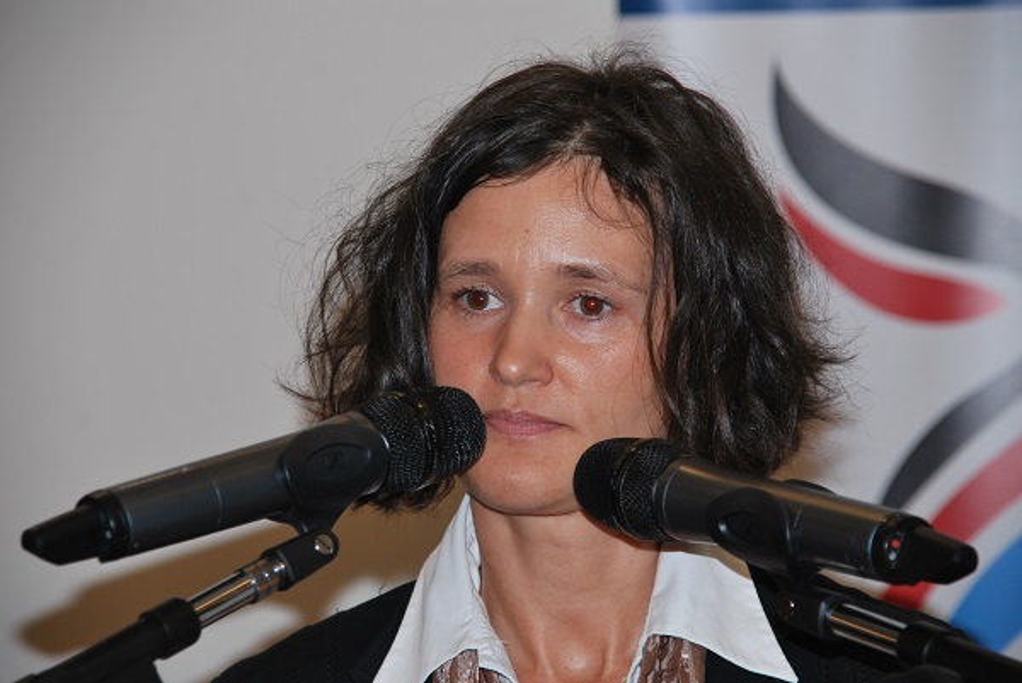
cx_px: 511
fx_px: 5327
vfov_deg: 7.3
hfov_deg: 11.0
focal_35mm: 188
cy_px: 342
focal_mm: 125
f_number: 6
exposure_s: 1/60
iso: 200
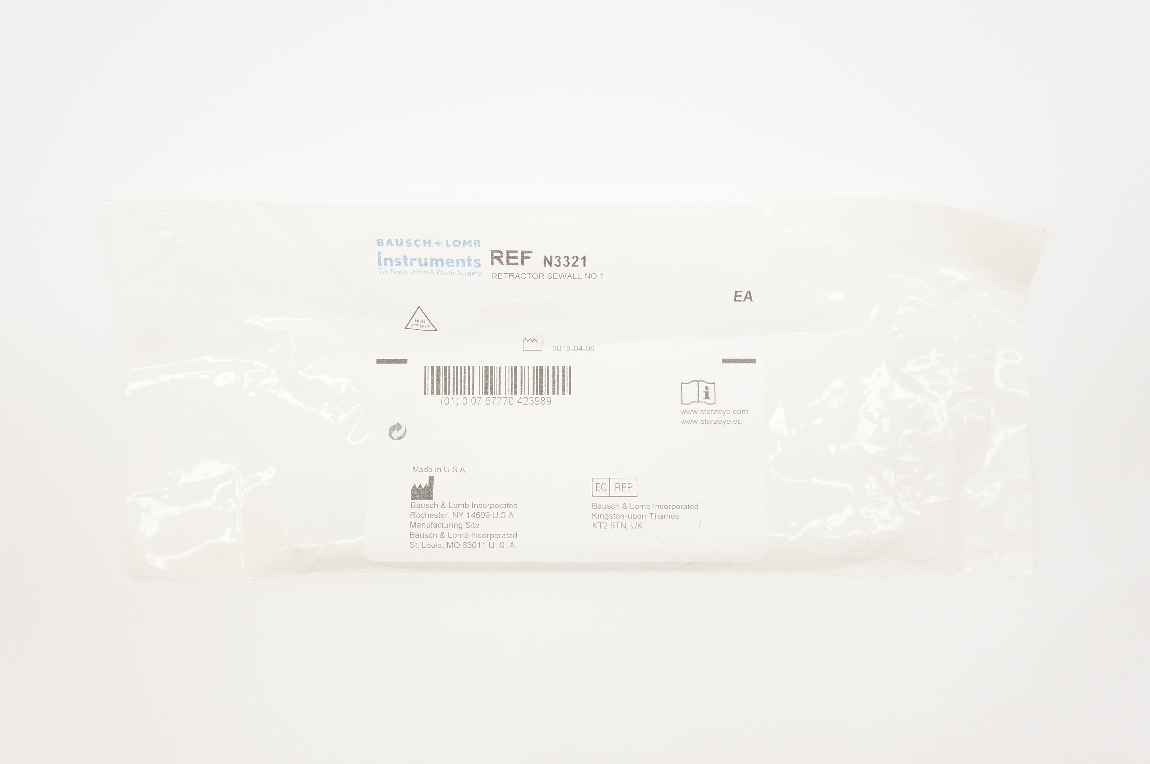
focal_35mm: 33
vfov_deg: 39.9
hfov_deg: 57.3
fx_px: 1053
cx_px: 575
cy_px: 382
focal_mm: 22
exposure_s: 1/80
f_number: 5
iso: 400
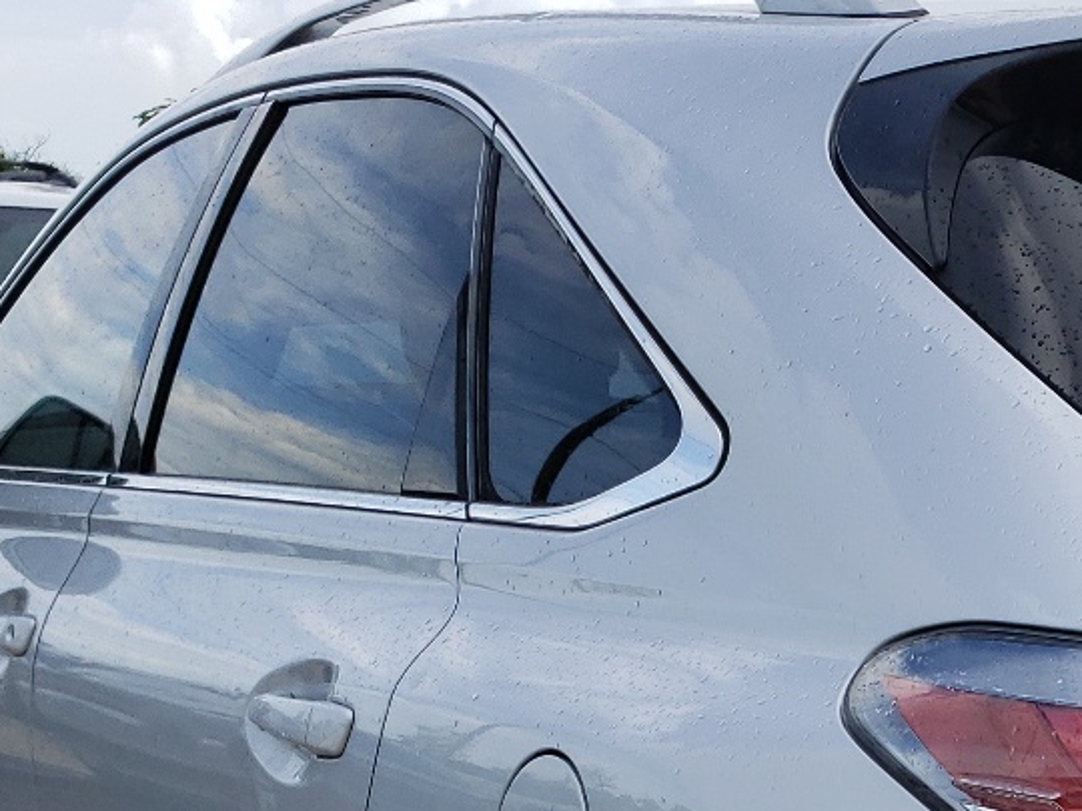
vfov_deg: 18.0
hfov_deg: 23.6
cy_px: 1017
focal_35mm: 77
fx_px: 2407
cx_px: 1228
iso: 50
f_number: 1.5
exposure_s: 1/1111
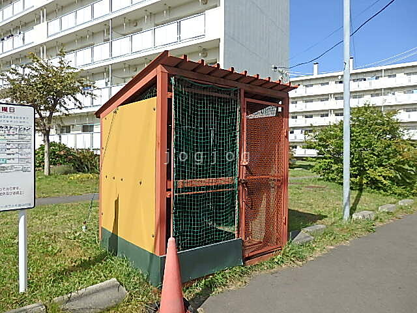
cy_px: 156
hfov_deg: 69.4
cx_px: 208
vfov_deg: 54.9
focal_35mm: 25
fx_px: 301
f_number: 8.7
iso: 125
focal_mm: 4.5
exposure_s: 1/250
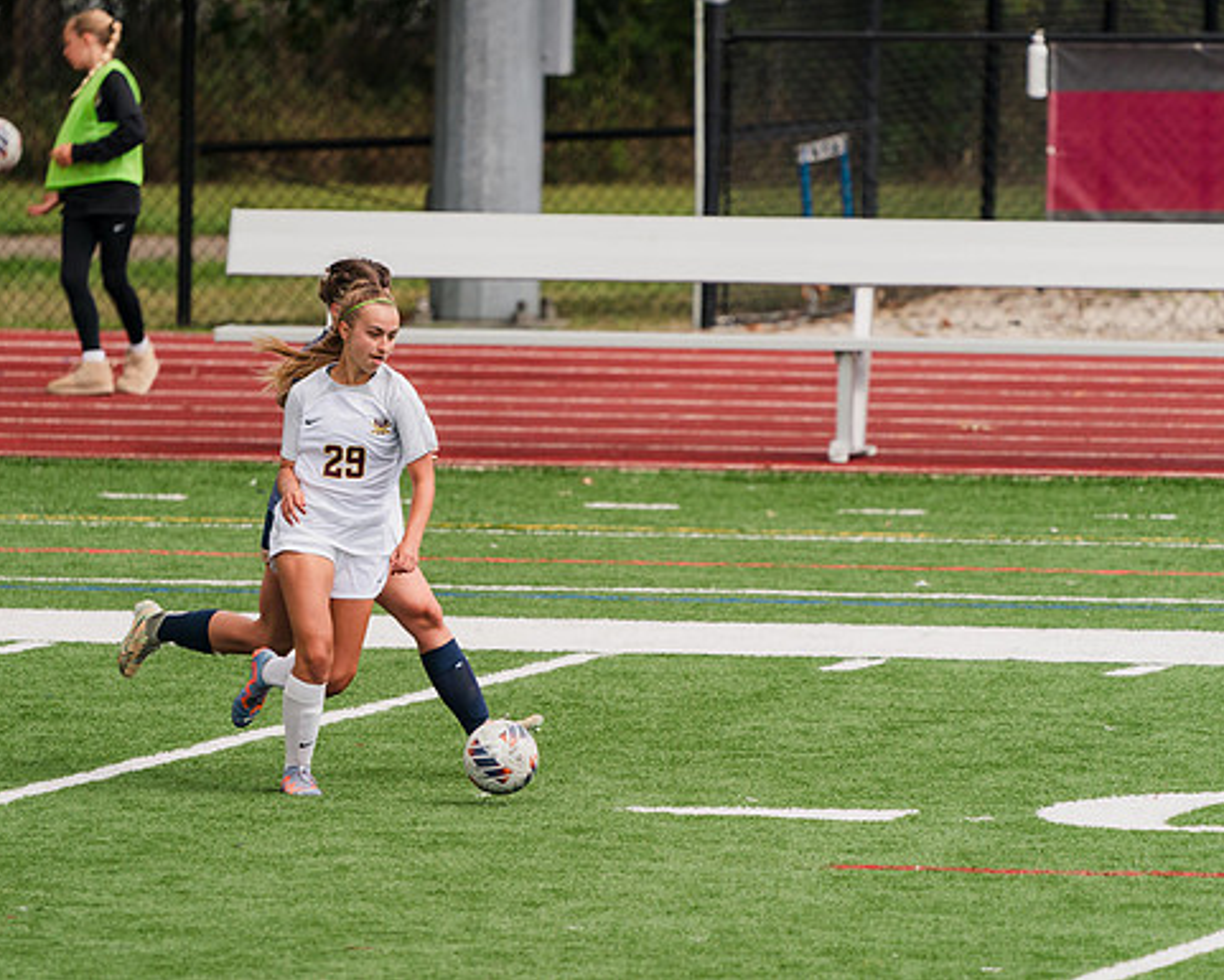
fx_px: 24602
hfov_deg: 2.8
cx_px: 522
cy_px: 490
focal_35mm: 679
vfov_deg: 2.3
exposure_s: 1/1600
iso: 640
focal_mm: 600
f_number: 6.3
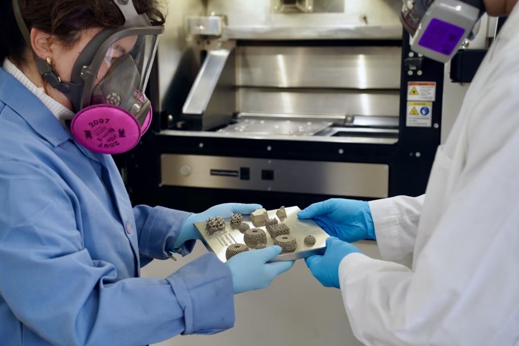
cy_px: 173
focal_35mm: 61
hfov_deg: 32.9
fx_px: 879
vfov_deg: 22.3
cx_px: 260
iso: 1000
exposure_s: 1/160
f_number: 4
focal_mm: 61
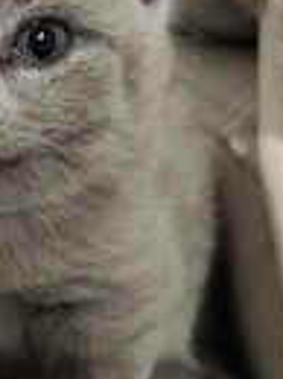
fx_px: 776
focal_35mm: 71
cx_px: -82
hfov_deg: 19.2
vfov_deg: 27.0
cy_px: 289
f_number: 1.7
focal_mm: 6.04
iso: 1250
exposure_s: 1/25
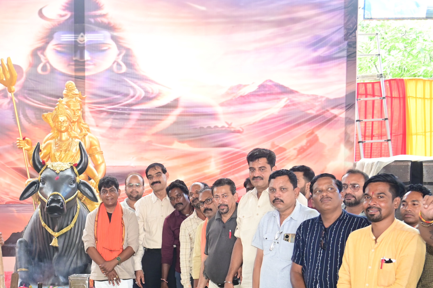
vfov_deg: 22.4
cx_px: 91
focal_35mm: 59
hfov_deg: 33.1
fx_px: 709
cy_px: 255
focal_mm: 32
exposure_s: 1/100
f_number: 6.3
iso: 2000
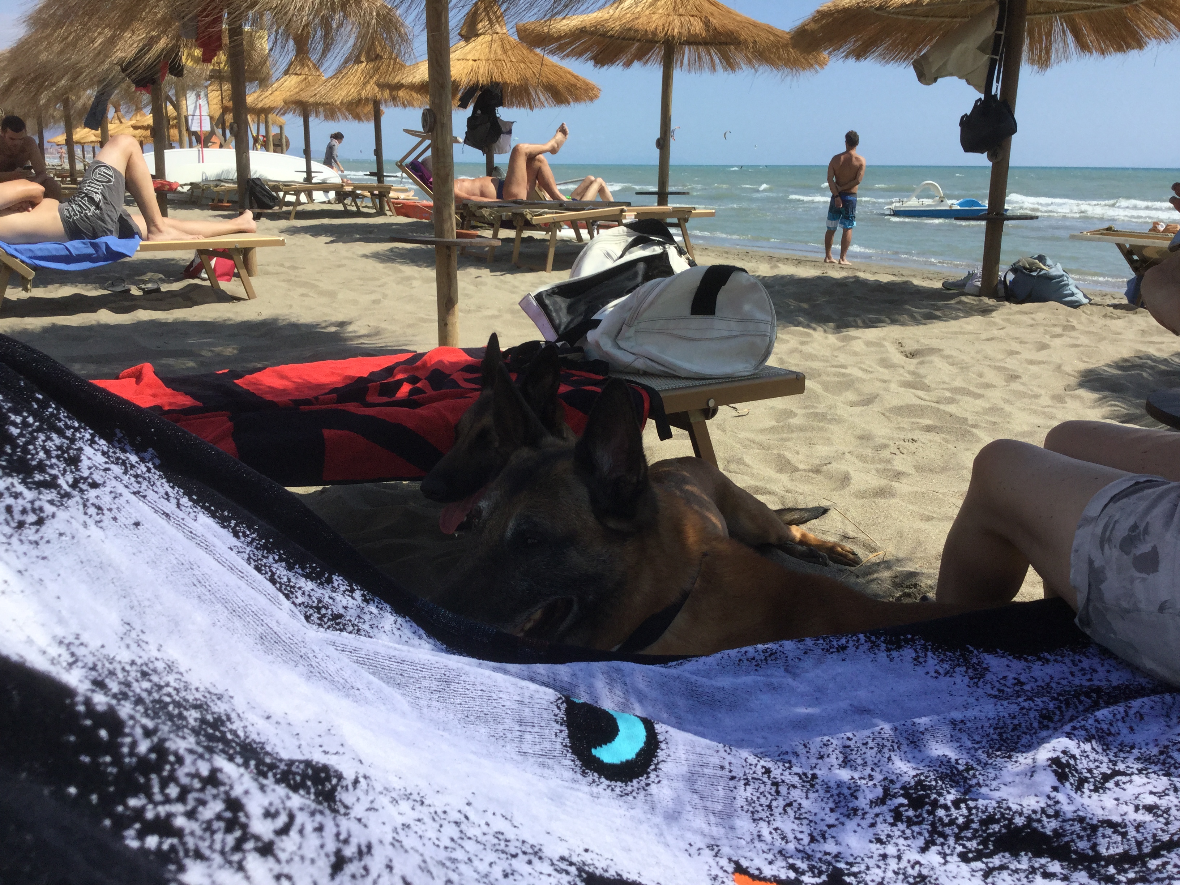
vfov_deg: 45.4
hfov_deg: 58.4
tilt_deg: -15.5
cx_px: 590
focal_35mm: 31
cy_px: 442
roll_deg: -2.4
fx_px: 1057
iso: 25
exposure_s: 1/1567
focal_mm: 3.3
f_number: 2.4
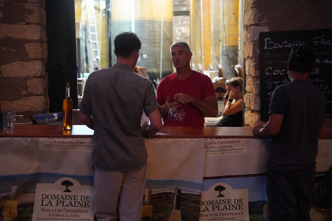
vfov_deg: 23.5
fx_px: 531
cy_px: 110
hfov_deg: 34.7
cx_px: 166
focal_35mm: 58
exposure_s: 1/160
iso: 12800
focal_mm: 57.6
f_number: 2.8
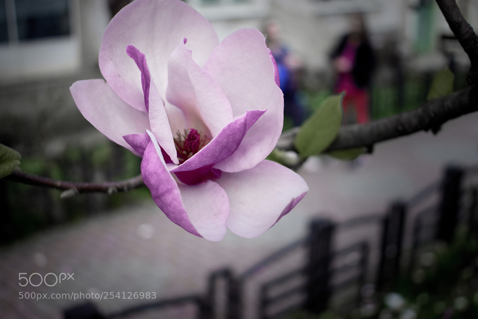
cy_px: 160
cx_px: 239
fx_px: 617
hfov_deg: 42.3
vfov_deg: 28.9
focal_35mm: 46
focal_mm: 31
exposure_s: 1/20
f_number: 4.2
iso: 400
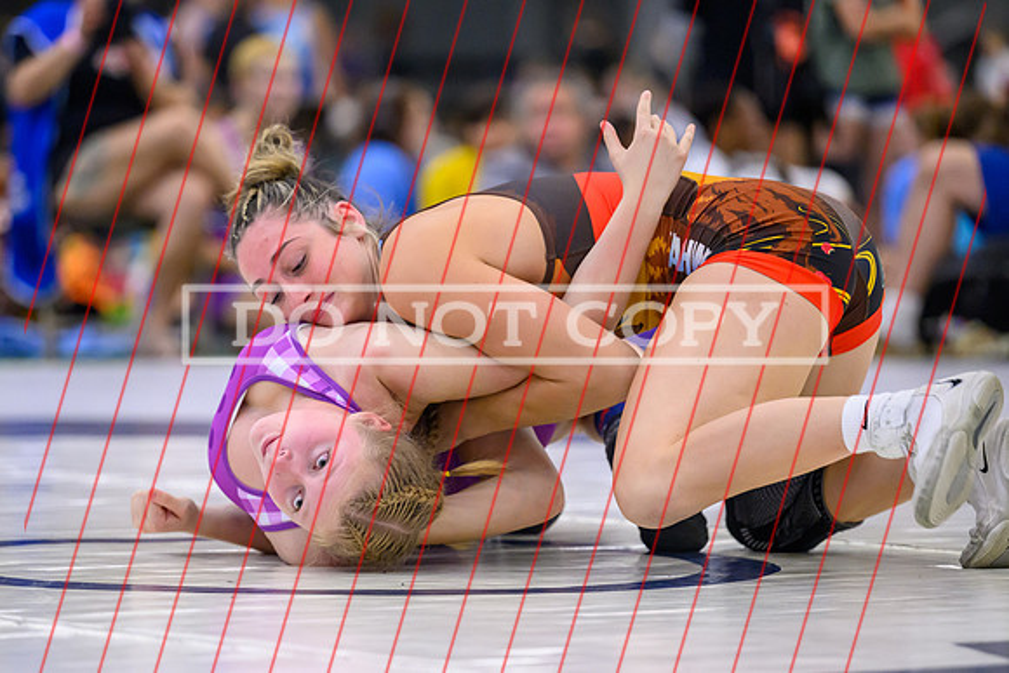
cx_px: 358
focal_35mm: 215
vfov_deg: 6.4
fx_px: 6017
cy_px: 390
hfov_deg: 9.6
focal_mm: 165
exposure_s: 1/640
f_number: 2.8
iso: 6400
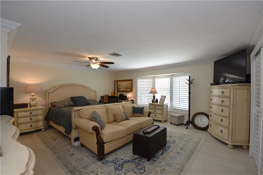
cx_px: 132
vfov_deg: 77.3
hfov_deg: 100.4
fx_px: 110
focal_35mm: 15
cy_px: 88
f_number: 5
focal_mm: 10
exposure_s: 1/60
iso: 200
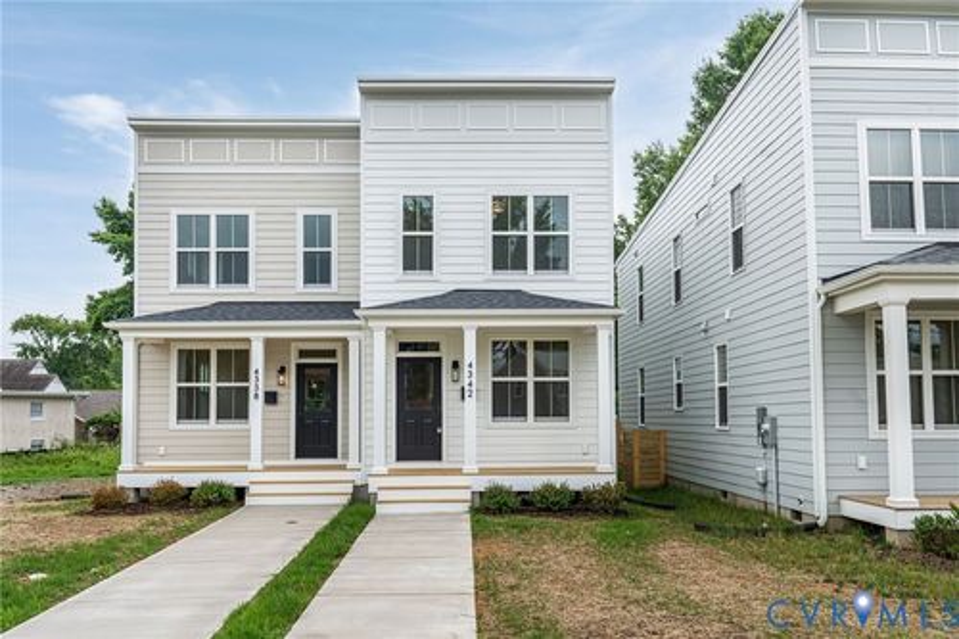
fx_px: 799
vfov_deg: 43.6
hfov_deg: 61.9
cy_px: 320
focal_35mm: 30
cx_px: 480
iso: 800
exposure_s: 1/1250
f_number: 8
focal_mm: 30
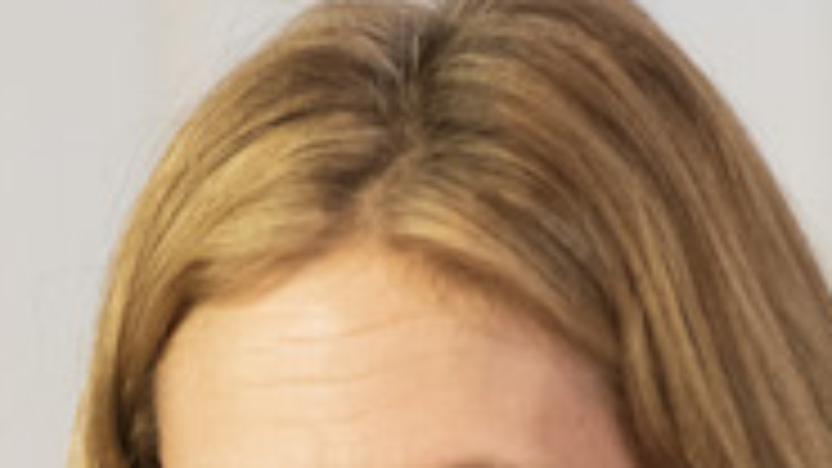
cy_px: 1154
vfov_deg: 1.1
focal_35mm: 1133
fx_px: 24992
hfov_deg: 1.9
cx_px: 225
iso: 1600
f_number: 5
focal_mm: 200
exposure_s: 1/125
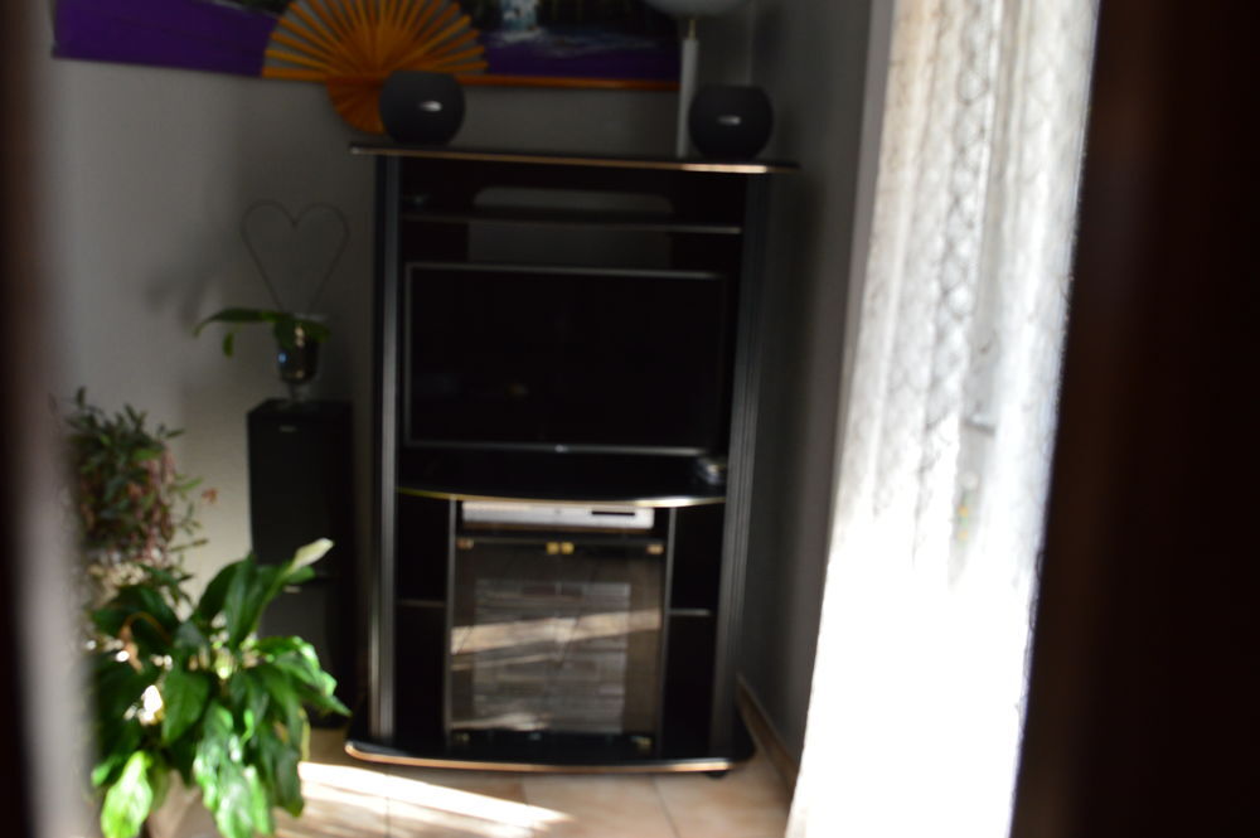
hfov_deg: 53.2
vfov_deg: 36.8
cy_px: 419
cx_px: 630
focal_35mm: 36
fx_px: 1259
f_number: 8
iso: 400
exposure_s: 1/50
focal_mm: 24
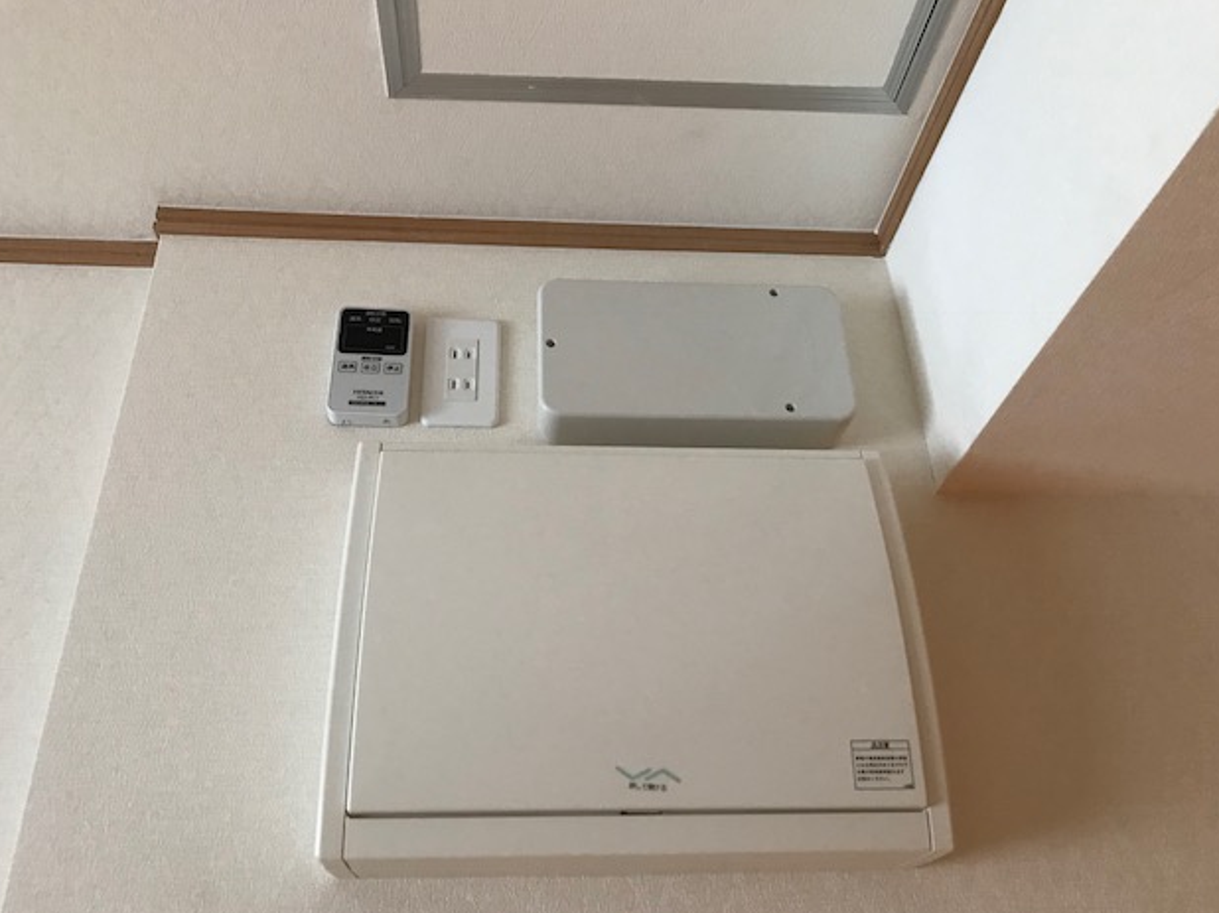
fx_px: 1021
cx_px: 600
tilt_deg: +29.6
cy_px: 469
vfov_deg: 48.2
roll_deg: +0.7
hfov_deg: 61.7
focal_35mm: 29
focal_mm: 3.99
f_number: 1.8
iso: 40
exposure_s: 1/15
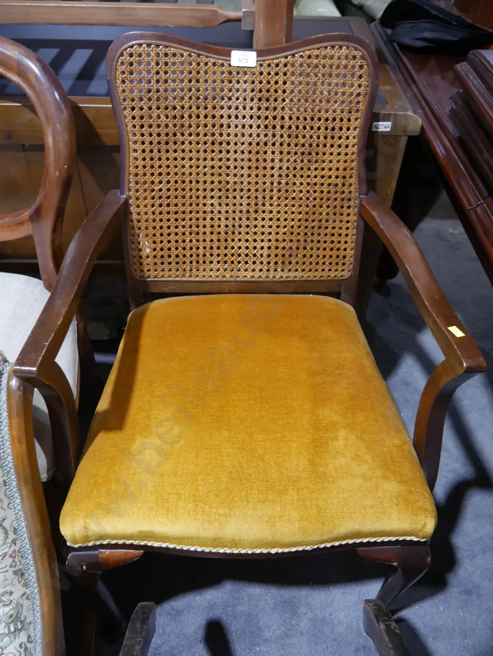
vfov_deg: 63.4
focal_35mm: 28
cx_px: 246
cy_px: 328
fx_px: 531
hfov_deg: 49.8
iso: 800
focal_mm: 14
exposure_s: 1/60
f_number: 3.5
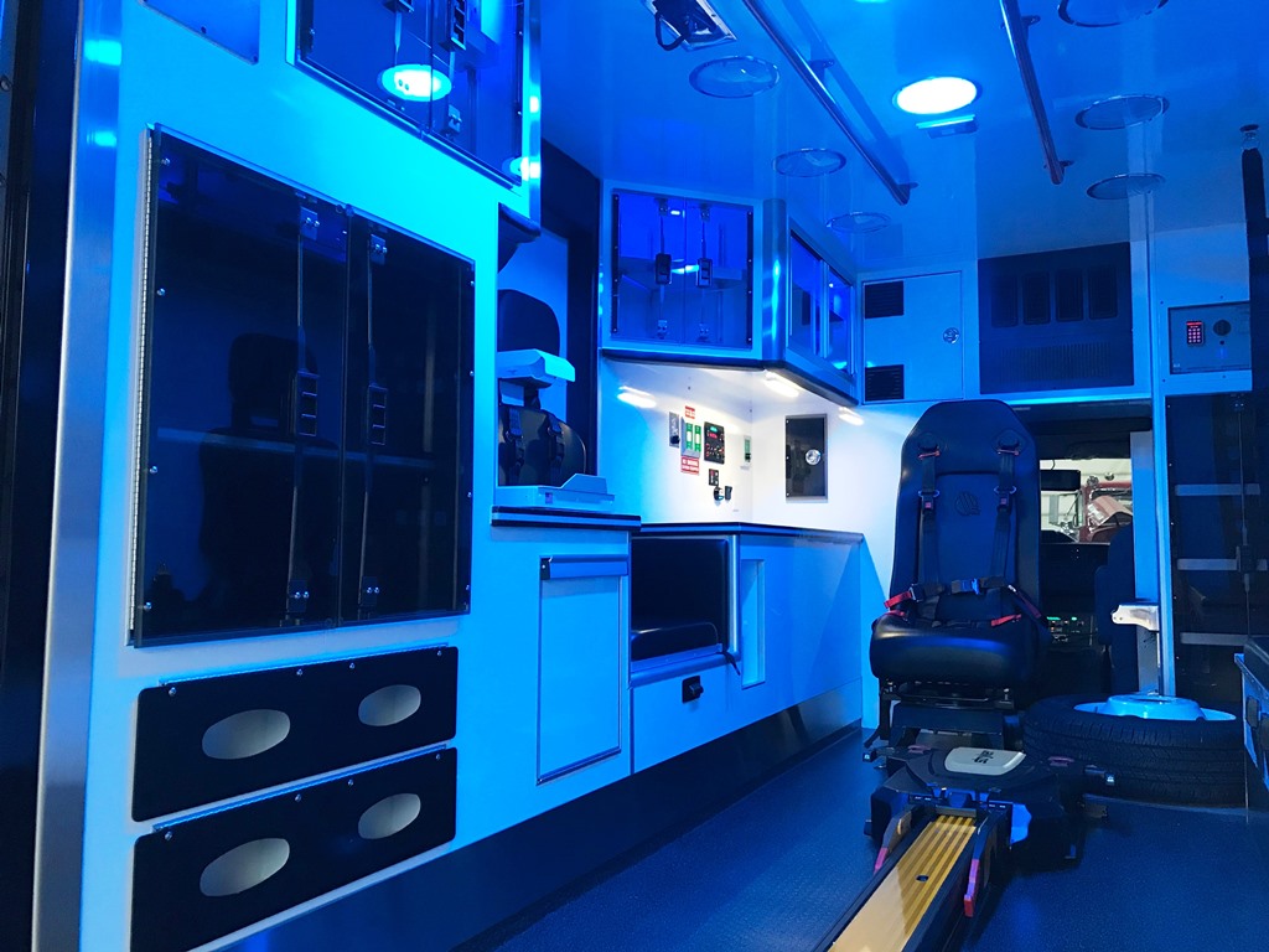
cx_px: 634
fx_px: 1026
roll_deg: -0.5
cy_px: 476
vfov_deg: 49.7
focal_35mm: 28
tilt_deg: +4.2
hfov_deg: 63.4
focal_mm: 3.99
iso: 80
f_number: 1.8
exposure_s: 1/15
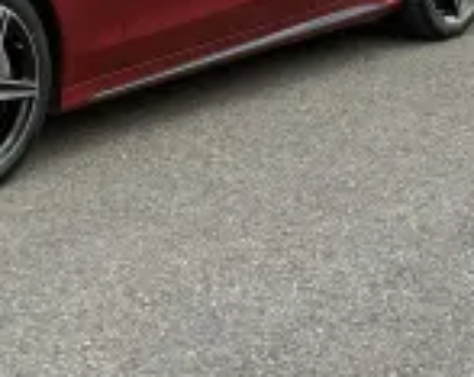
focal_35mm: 115
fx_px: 1610
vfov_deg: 13.1
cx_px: 35
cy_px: -19
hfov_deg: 16.5
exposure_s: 1/1013
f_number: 1.78
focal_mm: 6.76
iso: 64
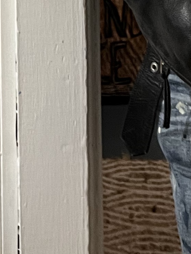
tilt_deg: -4.5
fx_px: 1044
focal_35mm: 142
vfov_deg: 12.0
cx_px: 68
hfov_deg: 10.4
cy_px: -289
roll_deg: +2.0
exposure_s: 1/60
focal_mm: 5.7
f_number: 1.5
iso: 200
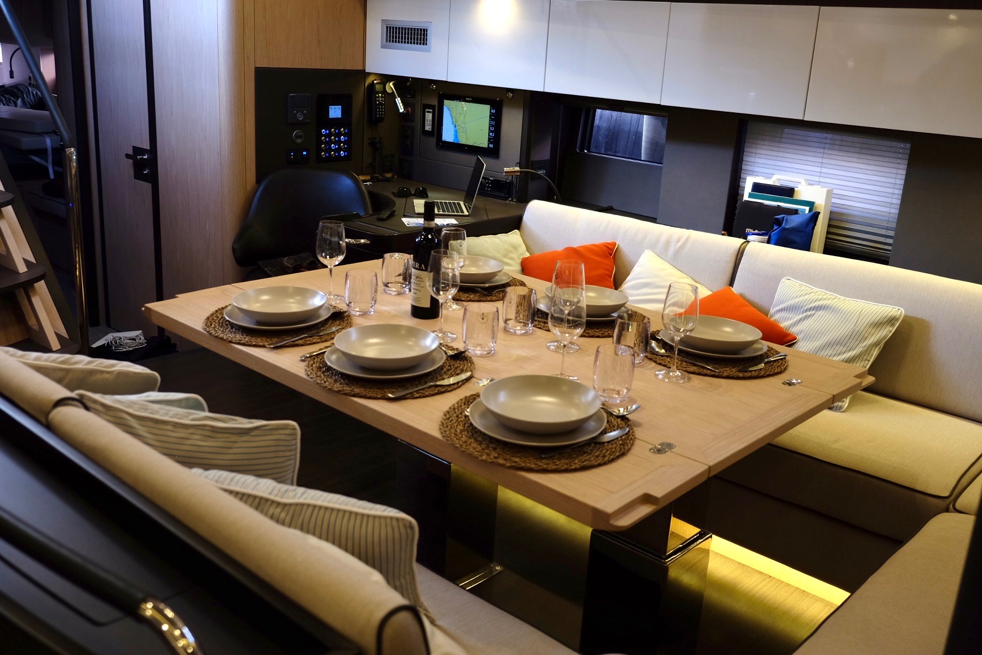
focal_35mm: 33
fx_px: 900
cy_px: 328
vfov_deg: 40.0
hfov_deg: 57.2
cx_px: 491
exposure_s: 1/80
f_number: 3.2
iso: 400
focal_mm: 22.3
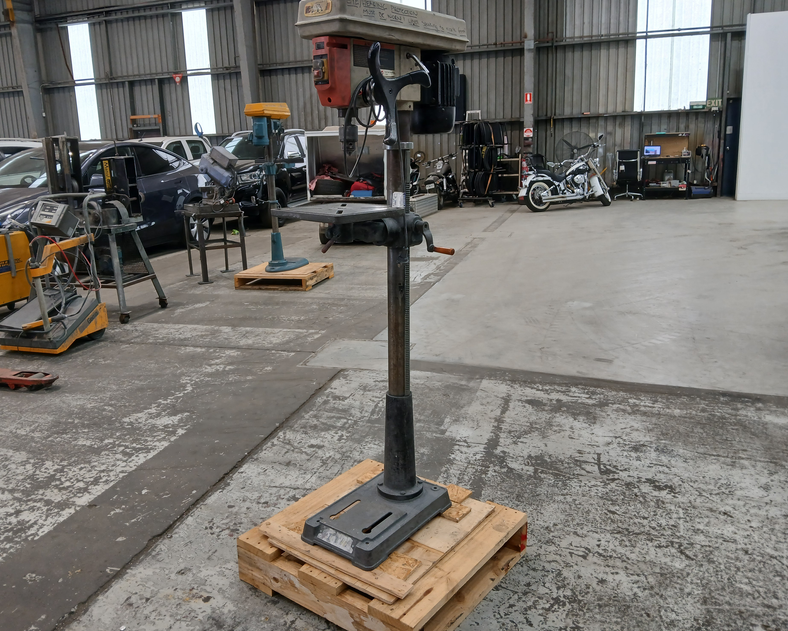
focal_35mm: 28
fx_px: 653
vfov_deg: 51.5
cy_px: 306
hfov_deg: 62.1
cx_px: 356
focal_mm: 3.98
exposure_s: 1/50
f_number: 1.8
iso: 80
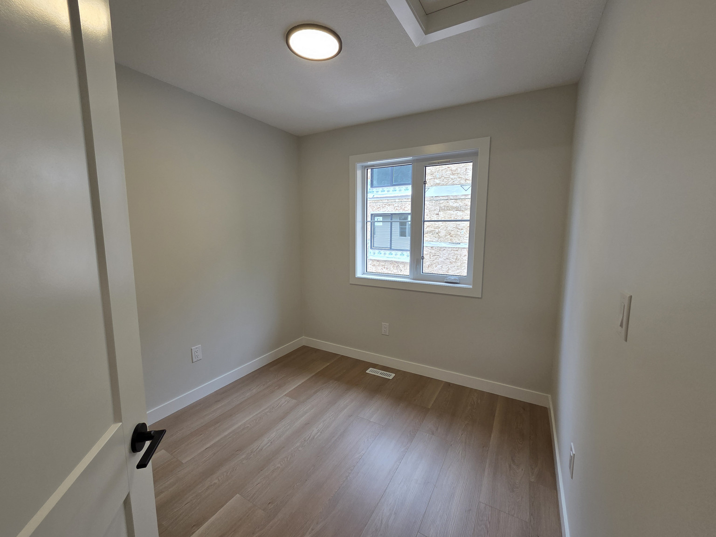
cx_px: 358
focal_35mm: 13
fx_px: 269
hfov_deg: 106.2
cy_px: 268
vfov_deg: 89.9
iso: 64
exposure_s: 1/120
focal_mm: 2.2
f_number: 2.2
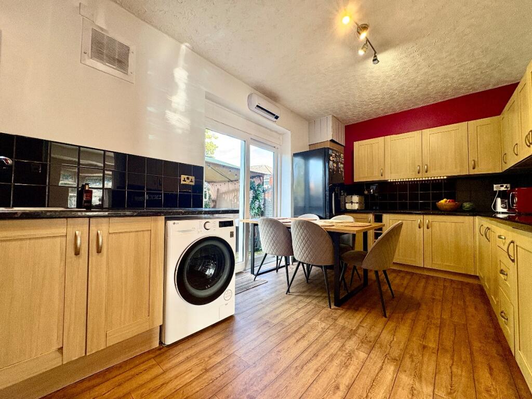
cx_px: 266
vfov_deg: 85.7
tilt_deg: +2.0
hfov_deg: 102.1
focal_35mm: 14
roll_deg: -0.4
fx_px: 215
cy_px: 200
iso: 160
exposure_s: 1/100
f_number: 2.2
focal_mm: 2.22
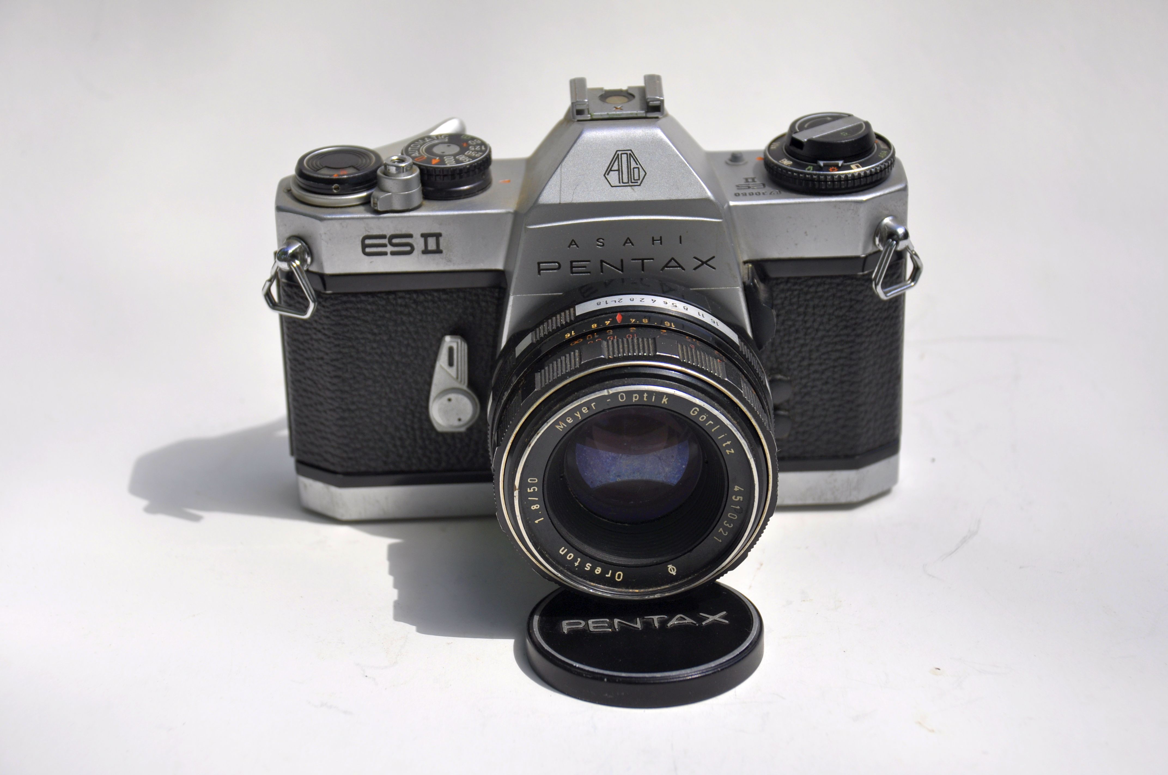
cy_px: 388
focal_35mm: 93
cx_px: 584
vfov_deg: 14.7
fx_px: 3014
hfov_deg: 21.9
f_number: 5.6
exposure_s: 1/500
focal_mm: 62
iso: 200
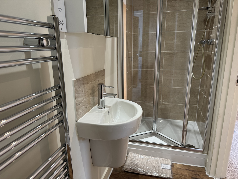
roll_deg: +1.0
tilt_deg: -13.9
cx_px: 119
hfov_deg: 71.6
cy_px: 90
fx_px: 165
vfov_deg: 56.8
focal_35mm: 24
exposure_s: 1/50
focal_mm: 6.76
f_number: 1.78
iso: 160
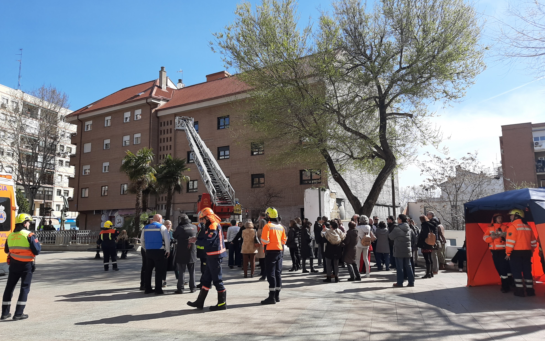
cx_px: 273
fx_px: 416
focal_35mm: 28
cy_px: 162
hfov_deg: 66.5
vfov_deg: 44.5
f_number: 1.7
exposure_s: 1/2347
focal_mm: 3.93
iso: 40
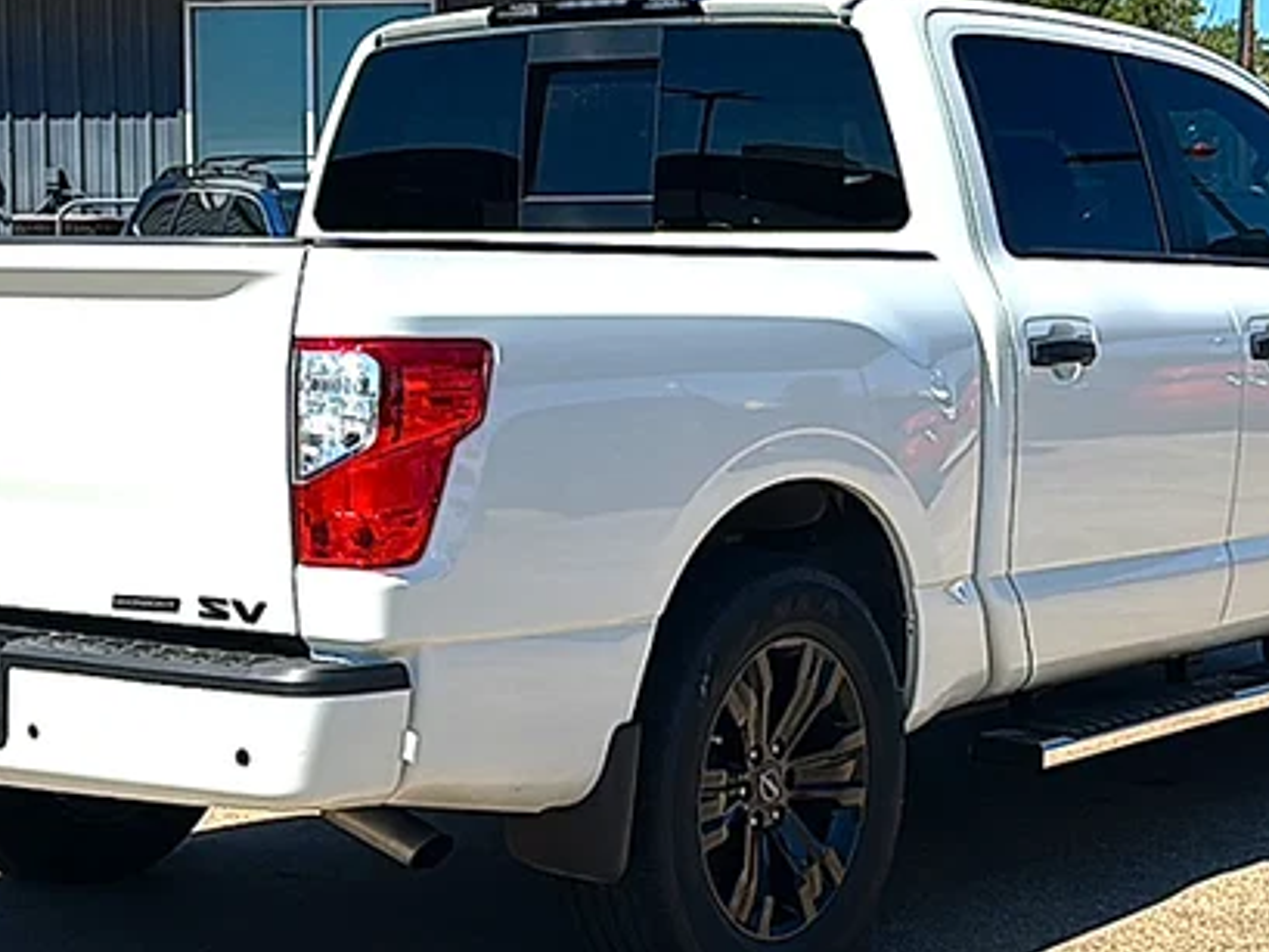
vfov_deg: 22.6
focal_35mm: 65
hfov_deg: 29.8
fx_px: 2384
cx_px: 590
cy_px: 454
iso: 80
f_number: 1.78
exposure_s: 1/8333
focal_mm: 6.86
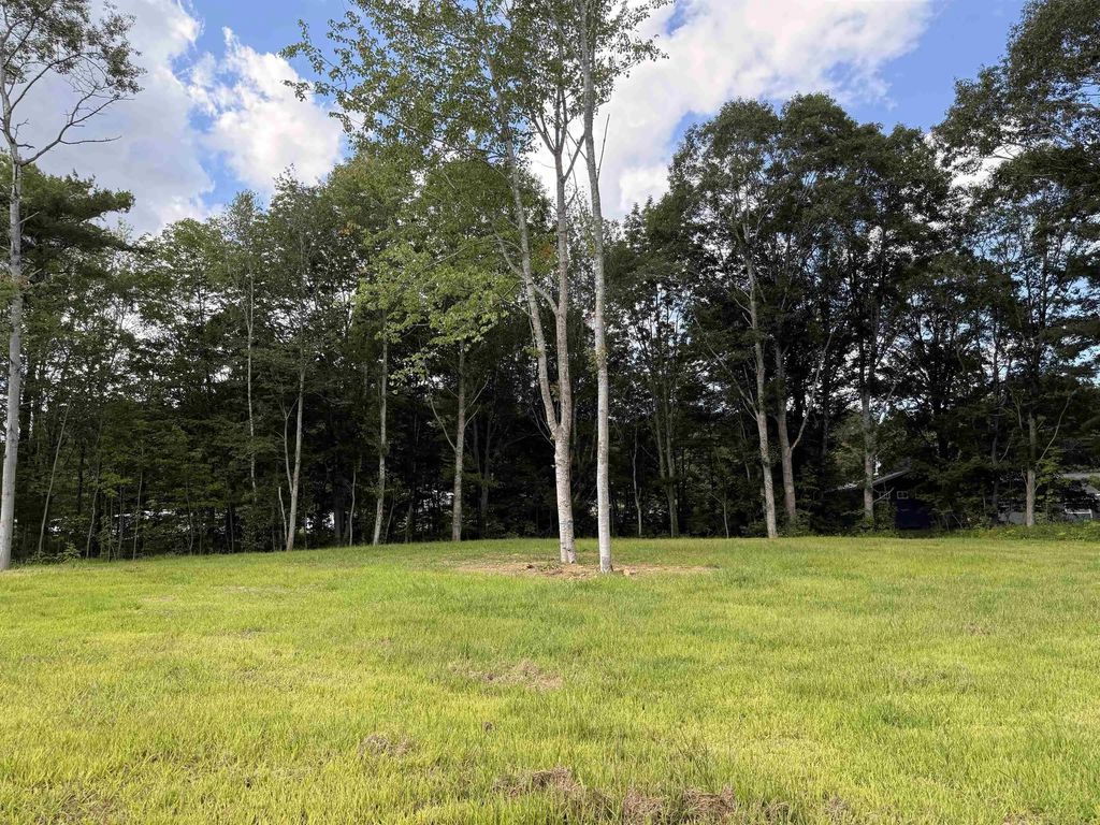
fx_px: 763
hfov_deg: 71.6
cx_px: 550
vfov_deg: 56.8
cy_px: 412
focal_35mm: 24
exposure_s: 1/1174
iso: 100
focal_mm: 6.76
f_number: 1.78
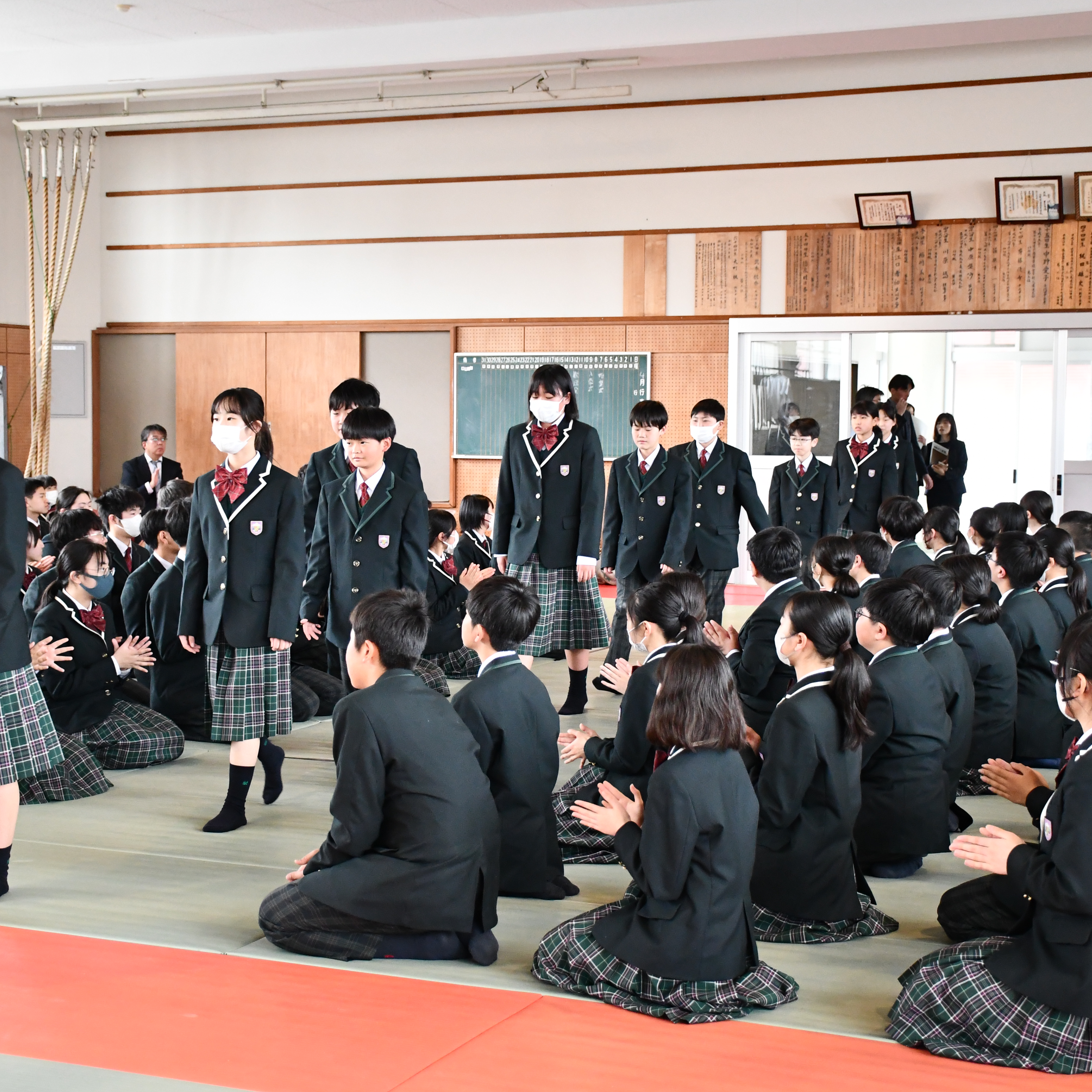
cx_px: 524
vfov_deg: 29.6
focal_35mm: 58
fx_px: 2070
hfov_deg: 29.5
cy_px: 547
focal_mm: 30
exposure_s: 1/160
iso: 3200
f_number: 4
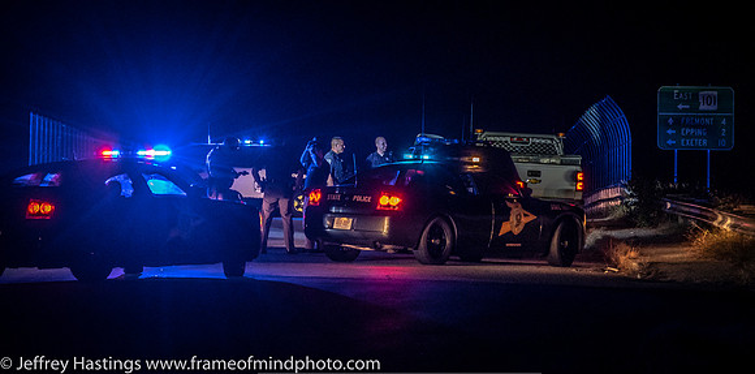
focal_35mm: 288
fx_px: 5612
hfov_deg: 7.7
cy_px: 159
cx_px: 352
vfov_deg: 3.8
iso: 2000
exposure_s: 1/80
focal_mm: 165
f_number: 5.3
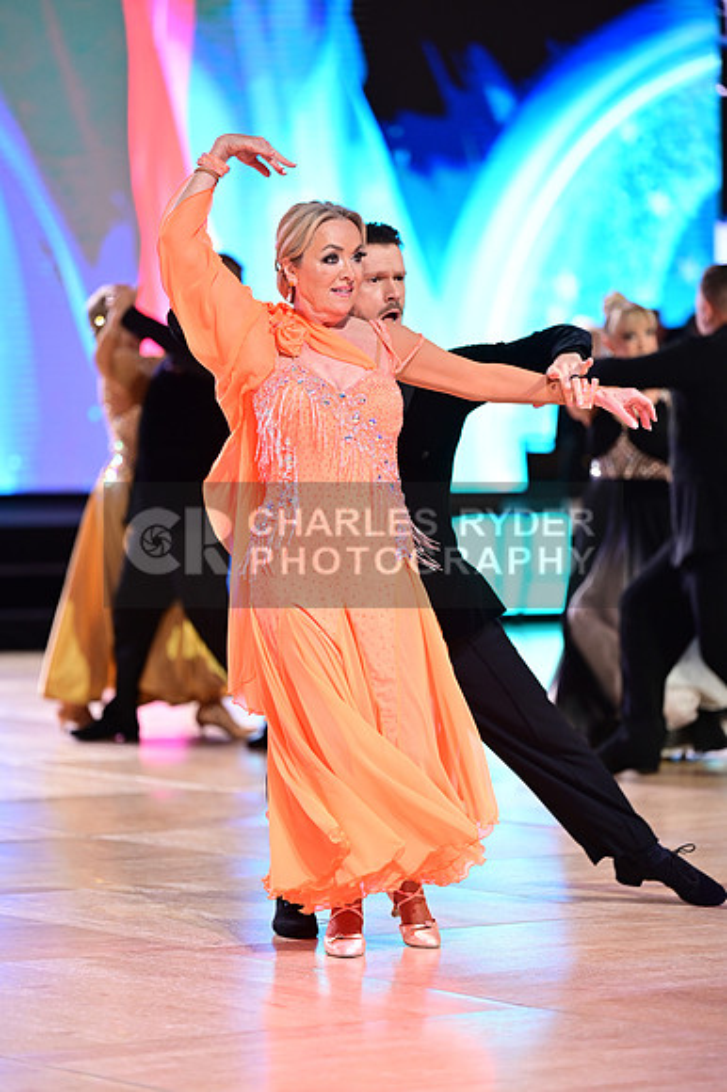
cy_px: 546
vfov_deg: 14.7
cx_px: 364
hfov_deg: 9.8
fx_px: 4246
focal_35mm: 140
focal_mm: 140
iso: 1600
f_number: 2.8
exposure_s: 1/400
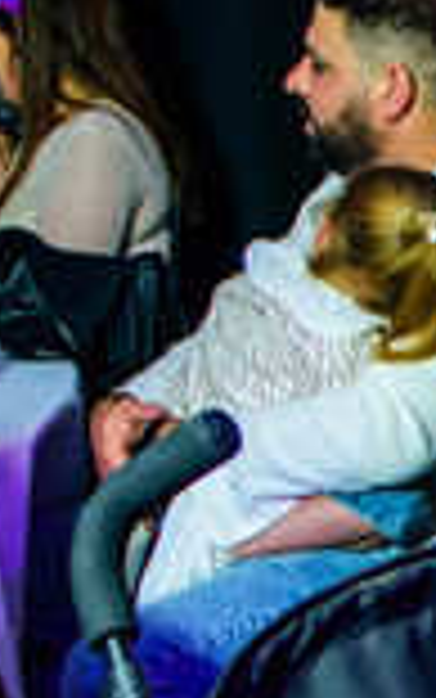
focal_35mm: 107
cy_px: 387
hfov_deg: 11.1
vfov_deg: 19.4
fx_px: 2032
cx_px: 888
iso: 1000
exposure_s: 1/100
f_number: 3.2
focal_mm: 17
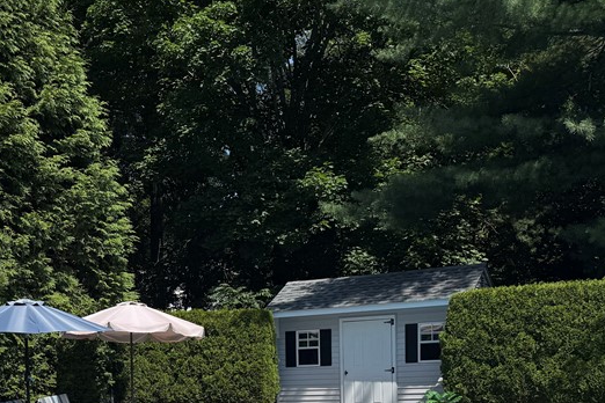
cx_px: 183
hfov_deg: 39.7
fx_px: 823
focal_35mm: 49
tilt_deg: -5.8
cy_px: 433
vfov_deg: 25.7
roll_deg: +1.9
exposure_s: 1/6711
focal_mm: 6.76
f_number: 1.78
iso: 80
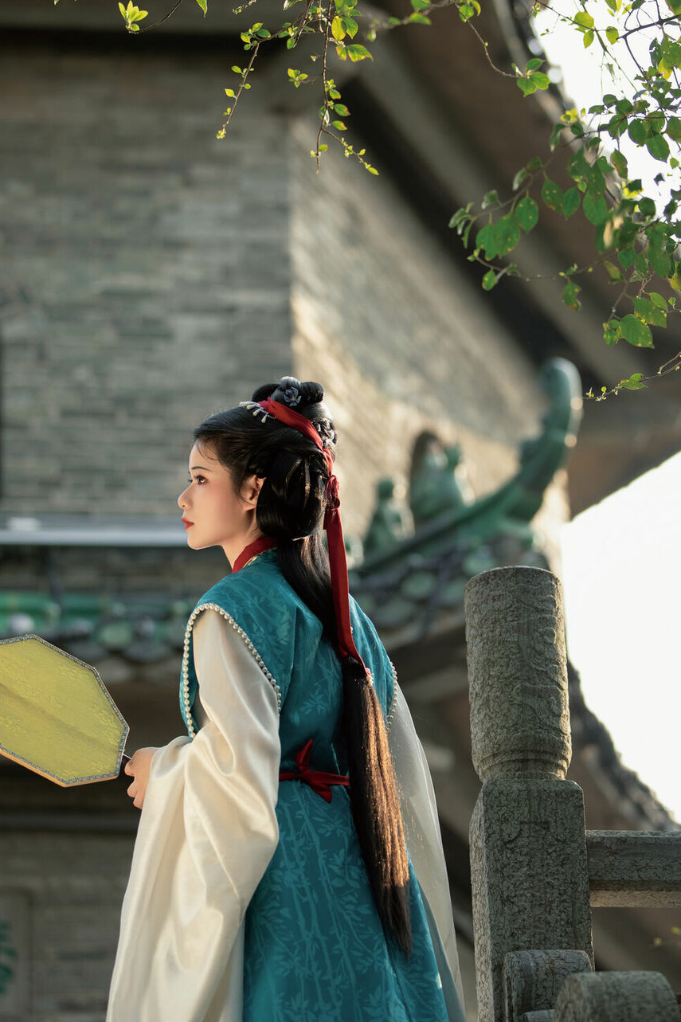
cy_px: 464
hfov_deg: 11.1
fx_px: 3519
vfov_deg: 16.5
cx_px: 377
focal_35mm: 124
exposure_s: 1/640
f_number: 2.8
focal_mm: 100
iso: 200
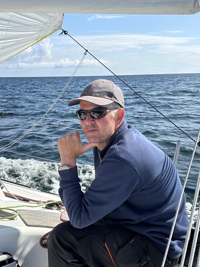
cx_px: 81
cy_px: 161
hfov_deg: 33.5
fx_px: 331
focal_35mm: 43
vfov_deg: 43.6
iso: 80
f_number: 1.78
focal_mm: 6.86
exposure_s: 1/5848
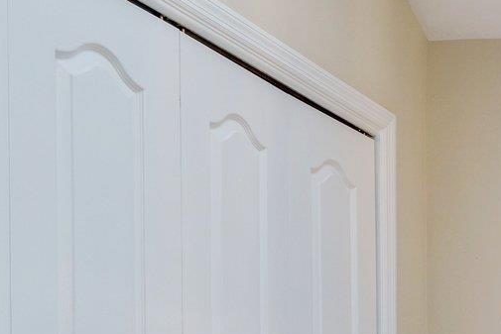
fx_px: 1016
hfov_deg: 20.5
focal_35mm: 73
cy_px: 438
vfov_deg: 17.5
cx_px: 879
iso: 100
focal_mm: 18
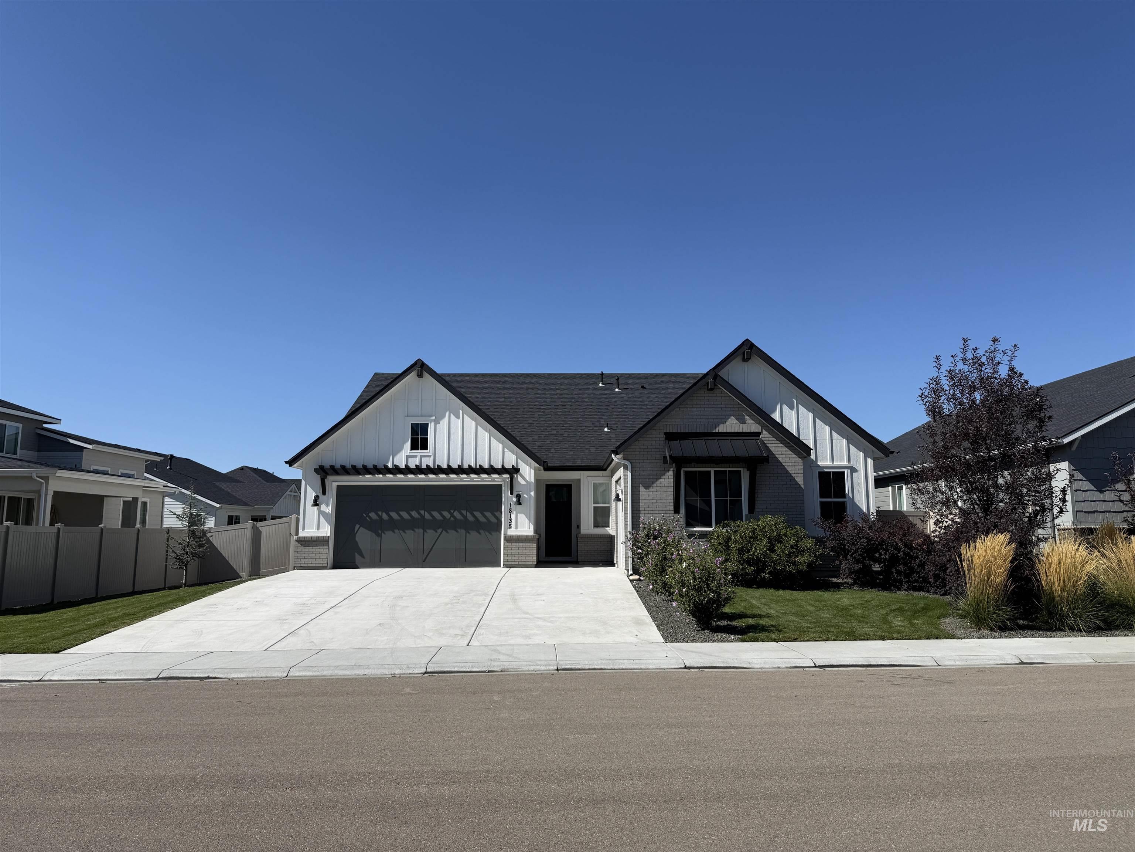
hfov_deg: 71.6
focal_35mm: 24
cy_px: 426
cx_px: 568
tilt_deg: +8.3
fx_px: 787
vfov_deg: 56.8
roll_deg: -0.6
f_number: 1.78
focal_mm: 6.76
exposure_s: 1/6711
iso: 80
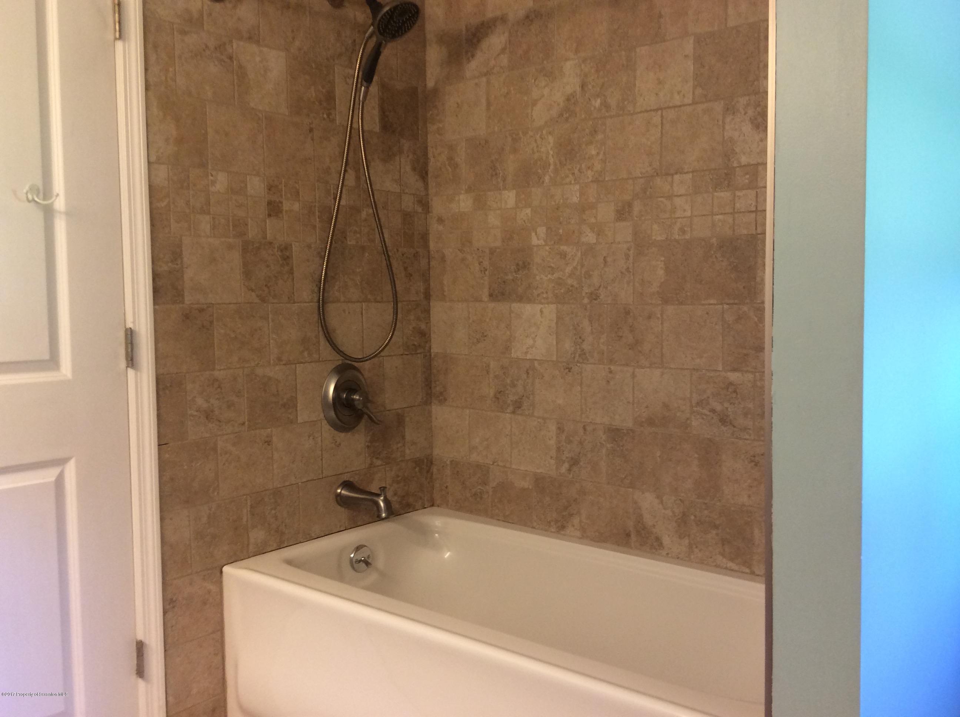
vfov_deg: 44.1
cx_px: 480
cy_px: 358
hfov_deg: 56.9
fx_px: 886
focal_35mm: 32
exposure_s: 1/24
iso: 100
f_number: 2.4
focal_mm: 3.3
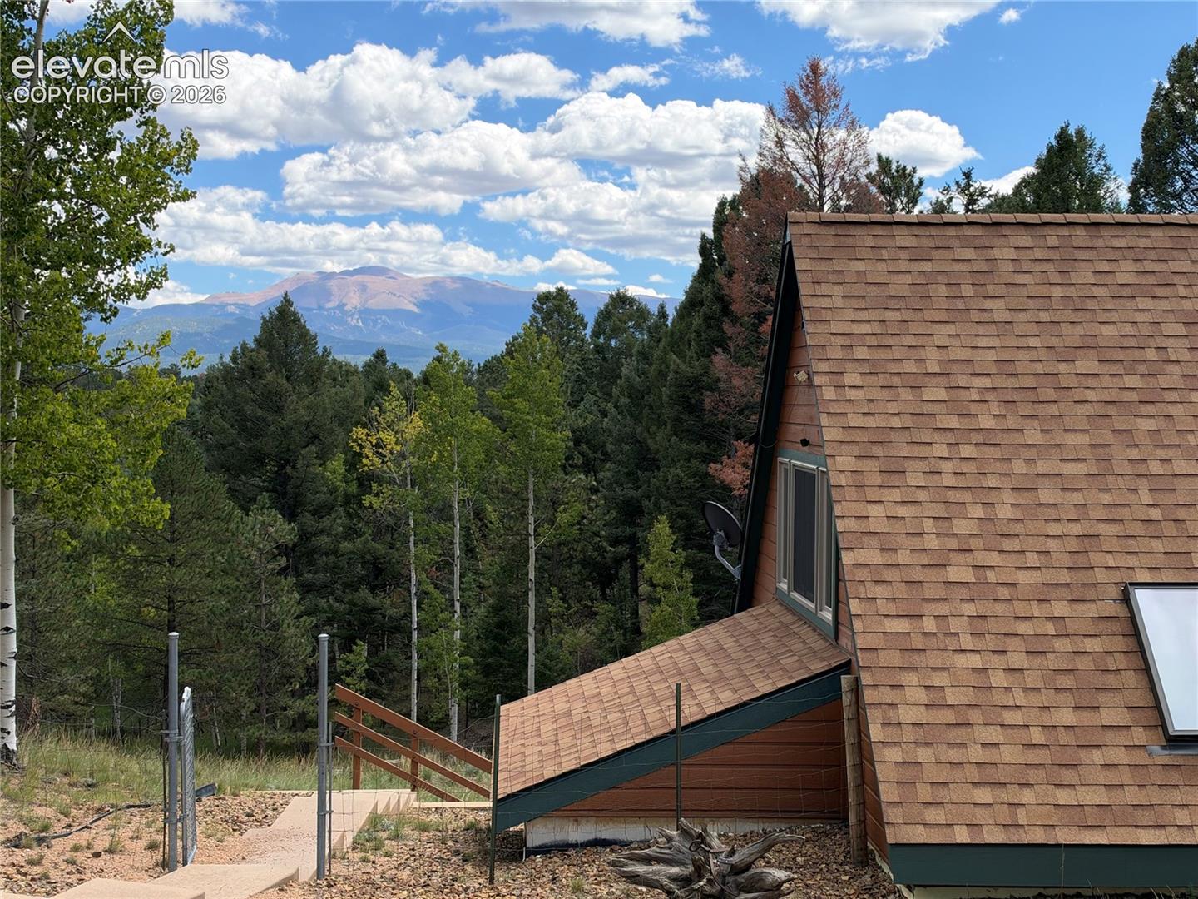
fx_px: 1661
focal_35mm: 48
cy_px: 450
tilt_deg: -2.2
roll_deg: -0.4
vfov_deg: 30.3
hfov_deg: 39.7
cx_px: 599
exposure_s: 1/3953
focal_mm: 6.93
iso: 100
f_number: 1.8
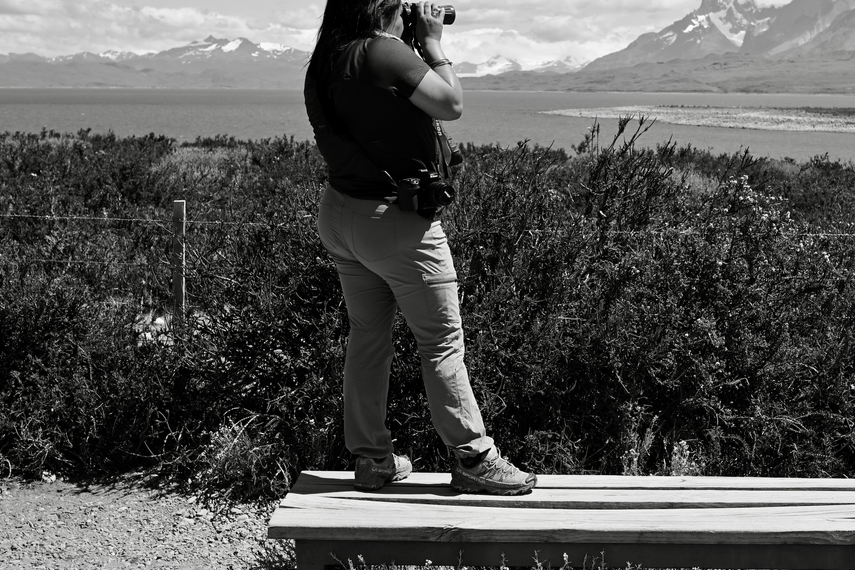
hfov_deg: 30.8
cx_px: 553
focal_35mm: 65
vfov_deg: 20.9
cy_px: 289
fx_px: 1544
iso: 400
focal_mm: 40
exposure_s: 1/1600
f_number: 8
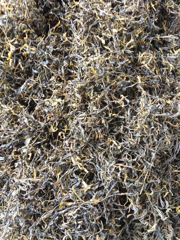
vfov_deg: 65.3
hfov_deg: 51.3
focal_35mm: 27
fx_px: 187
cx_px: 90
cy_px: 120
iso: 595
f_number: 2.2
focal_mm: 3.66
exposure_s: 1/20
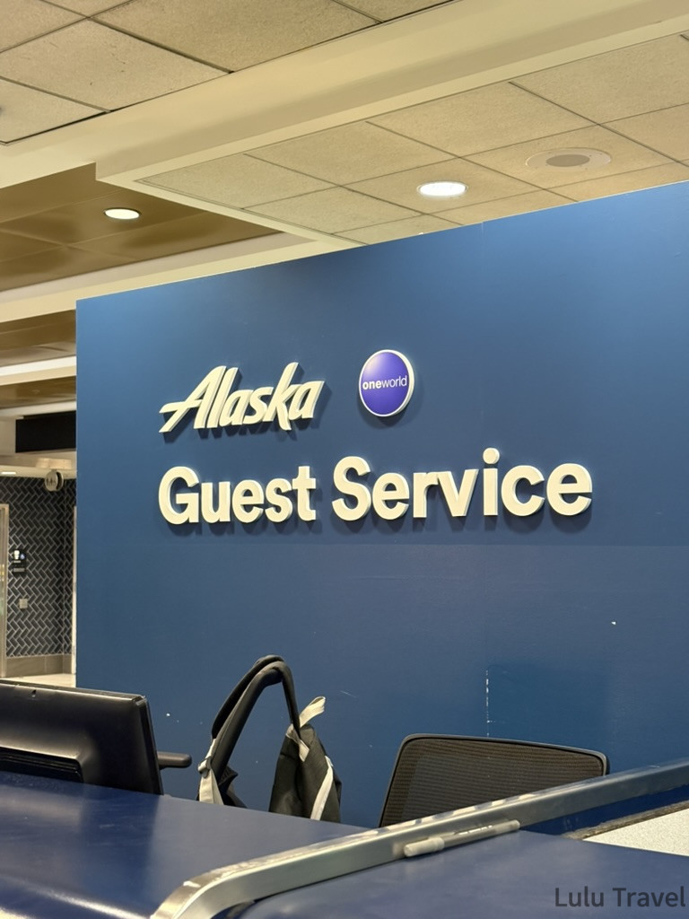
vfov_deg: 36.8
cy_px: 460
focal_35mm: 52
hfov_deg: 28.0
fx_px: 1380
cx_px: 344
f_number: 1.6
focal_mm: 5.96
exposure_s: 1/30
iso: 250
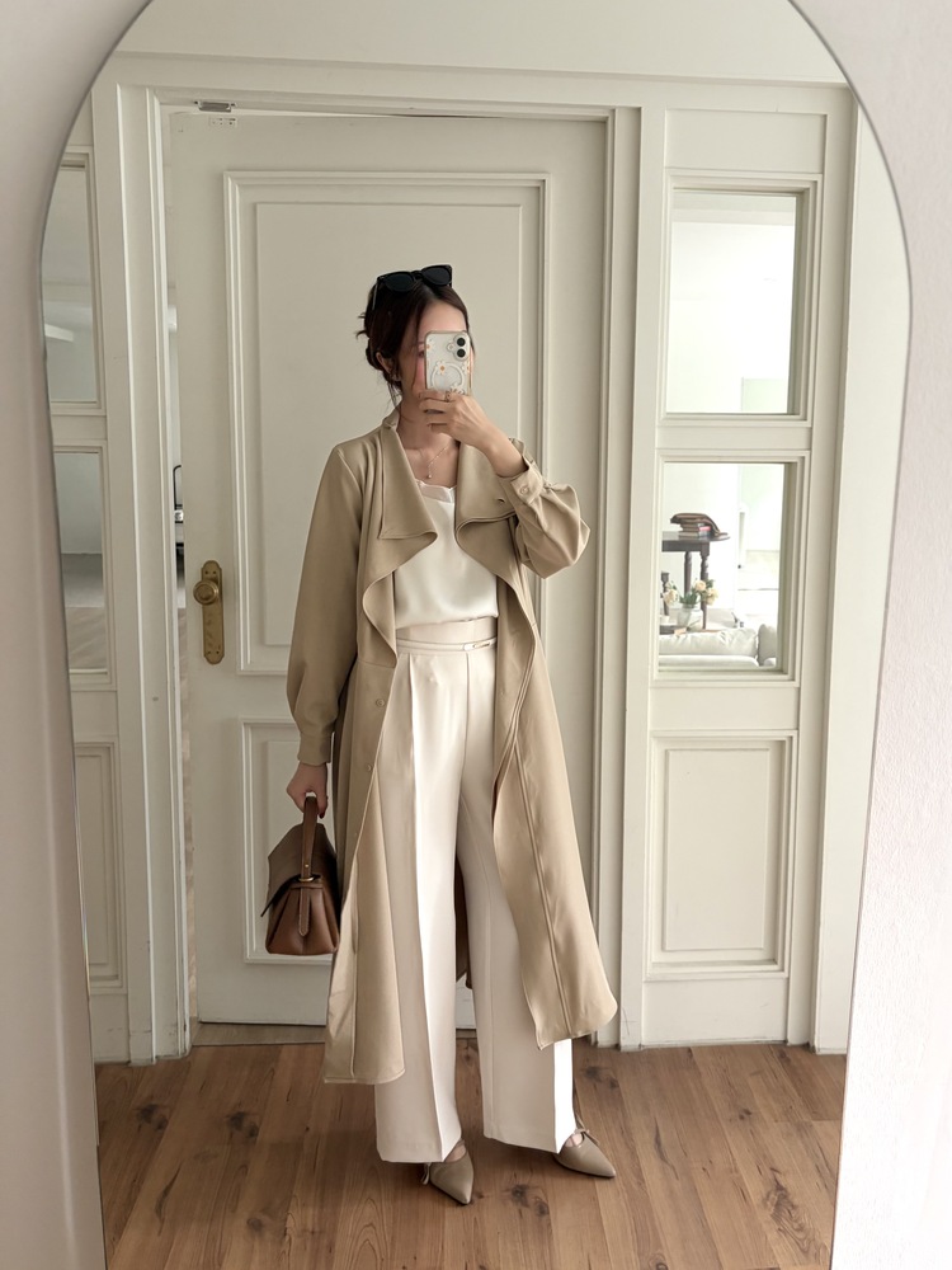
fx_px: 953
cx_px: 476
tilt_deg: -16.2
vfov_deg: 67.3
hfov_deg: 53.1
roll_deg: -2.9
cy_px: 635
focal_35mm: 26
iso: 160
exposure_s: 1/60
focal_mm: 5.96
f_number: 1.6
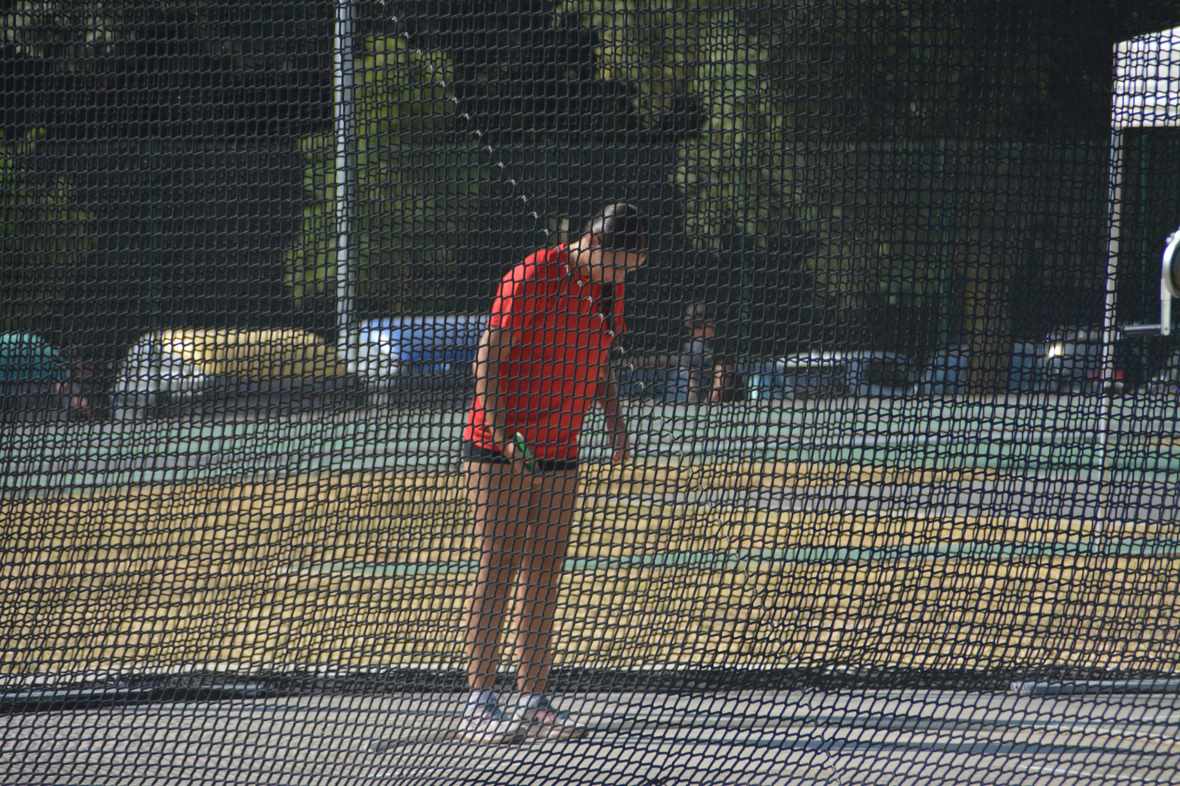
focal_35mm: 300
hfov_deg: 6.9
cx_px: 590
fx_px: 9832
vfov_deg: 4.6
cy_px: 393
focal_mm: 200
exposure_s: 1/1000
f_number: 6.3
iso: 400
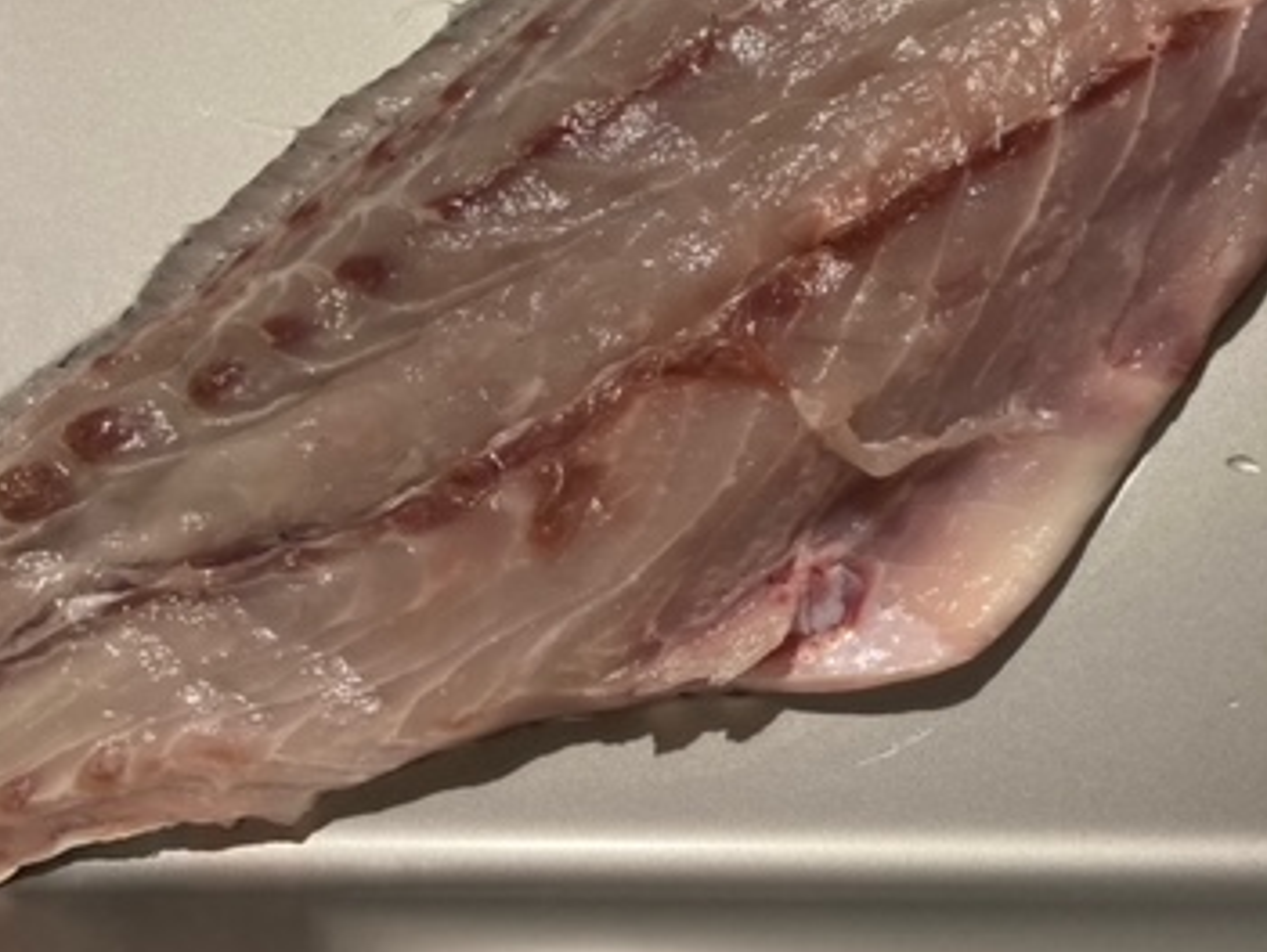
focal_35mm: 51
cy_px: 270
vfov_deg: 28.3
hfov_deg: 37.3
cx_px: 765
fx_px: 1869
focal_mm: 3.99
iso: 250
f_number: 1.8
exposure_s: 1/50
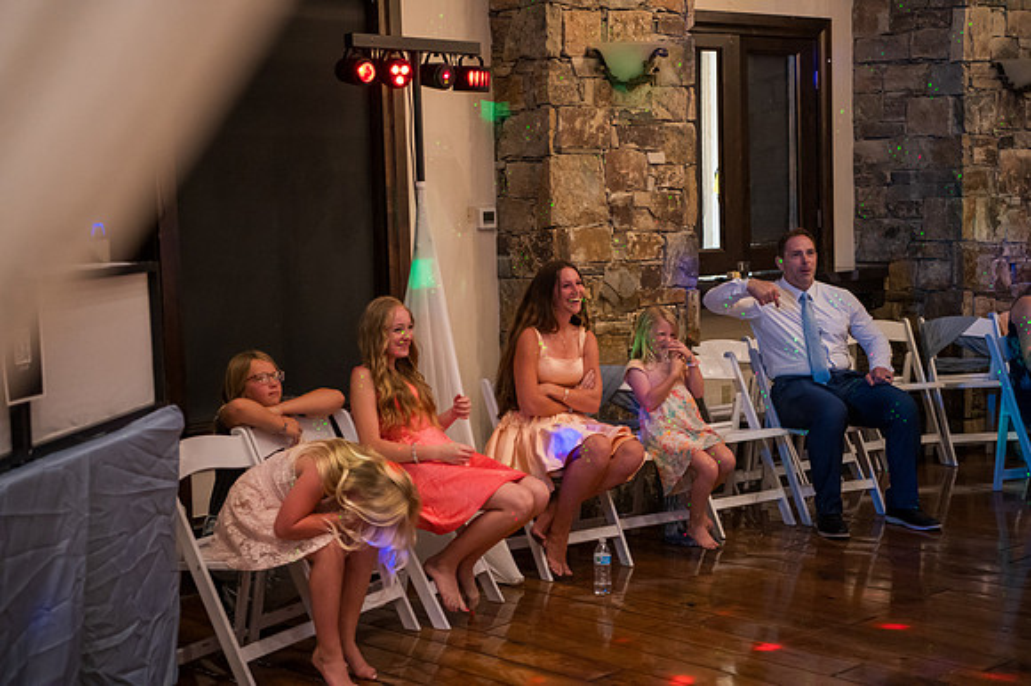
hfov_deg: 33.4
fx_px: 1717
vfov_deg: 22.6
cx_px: 516
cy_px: 343
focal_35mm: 60
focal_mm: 60
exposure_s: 1/200
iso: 6400
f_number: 2.8
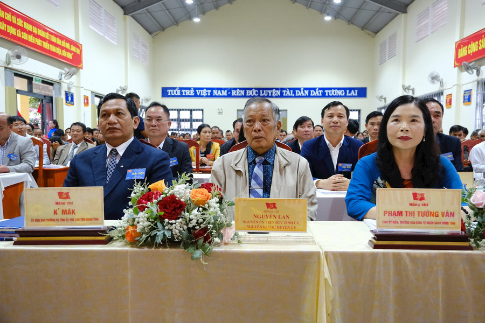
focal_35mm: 29
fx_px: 391
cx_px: 242
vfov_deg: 45.0
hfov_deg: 63.7
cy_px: 162
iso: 2500
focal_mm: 19.2
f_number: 4
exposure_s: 1/180
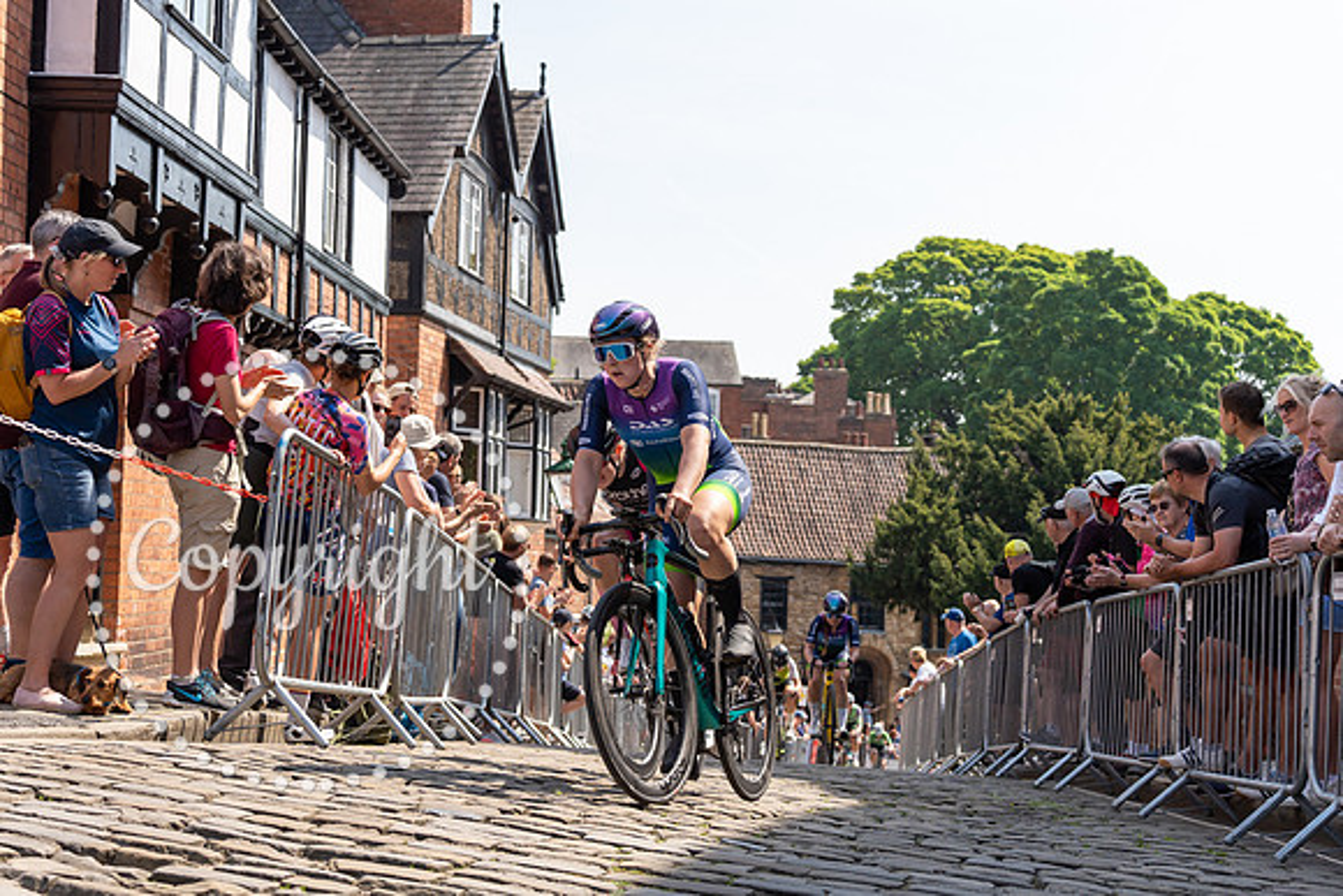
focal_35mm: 54
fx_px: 2002
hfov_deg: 37.1
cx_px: 651
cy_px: 501
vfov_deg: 25.2
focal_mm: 38
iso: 160
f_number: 3.5
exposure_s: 1/2500
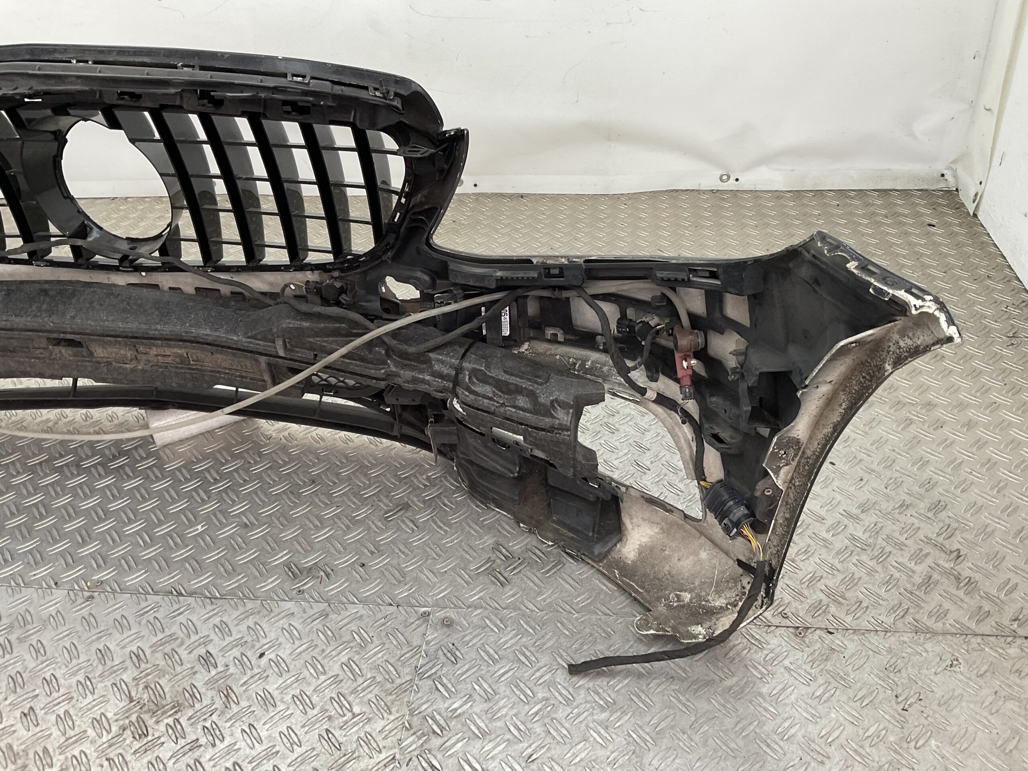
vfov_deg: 48.2
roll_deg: +2.2
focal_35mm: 29
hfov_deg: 61.7
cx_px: 514
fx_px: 861
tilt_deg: -38.4
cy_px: 386
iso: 40
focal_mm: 3
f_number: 1.8
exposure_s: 1/120
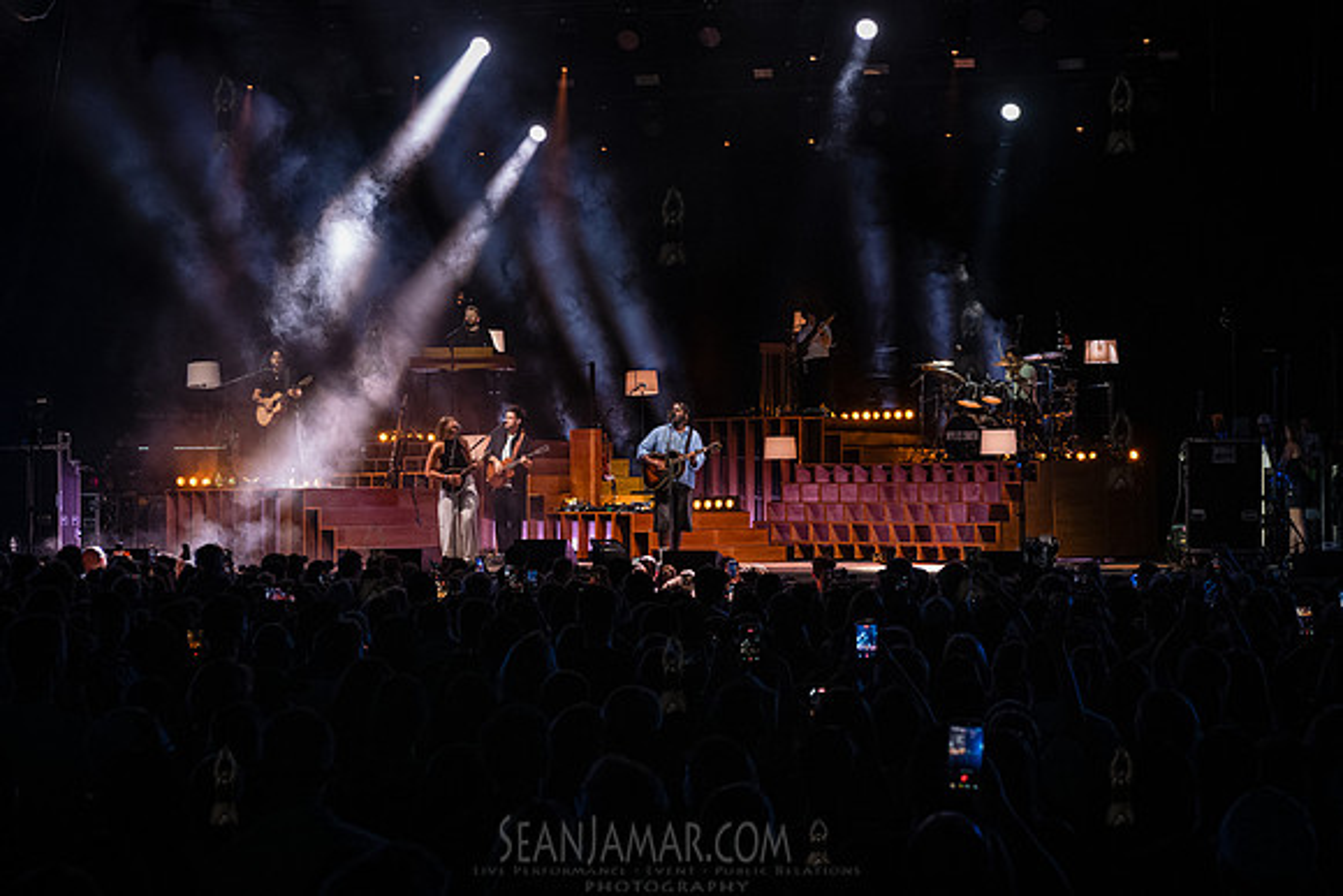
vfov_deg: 21.8
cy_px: 448
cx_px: 672
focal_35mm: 62
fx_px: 2321
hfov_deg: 32.3
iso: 6400
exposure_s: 1/320
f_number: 4
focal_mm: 62
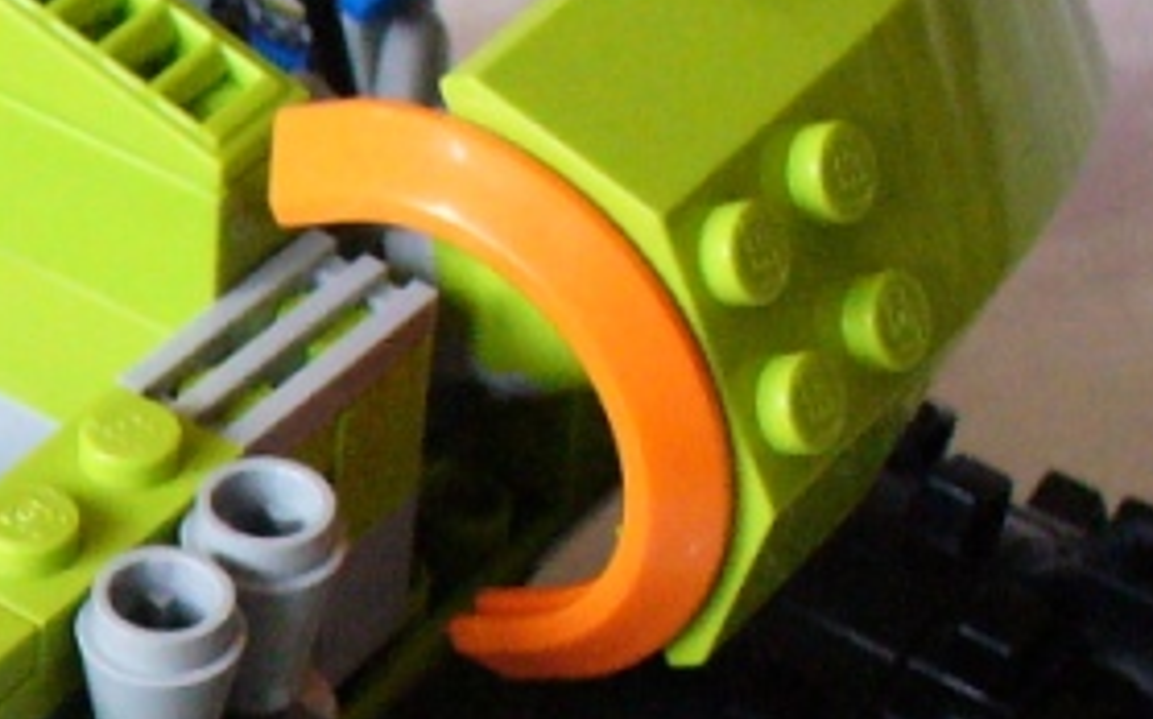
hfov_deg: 13.6
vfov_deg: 8.9
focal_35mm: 144
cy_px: 934
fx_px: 4522
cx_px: -632
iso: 400
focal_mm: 6.1
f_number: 2.8
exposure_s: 1/60
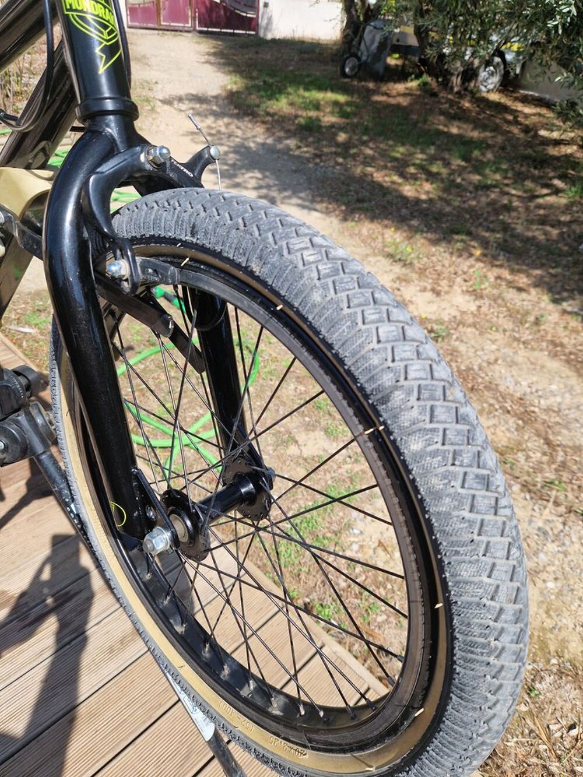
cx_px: 292
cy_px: 388
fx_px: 516
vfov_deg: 73.9
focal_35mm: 23
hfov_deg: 58.9
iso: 50
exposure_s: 1/1128
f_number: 1.8
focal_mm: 5.4
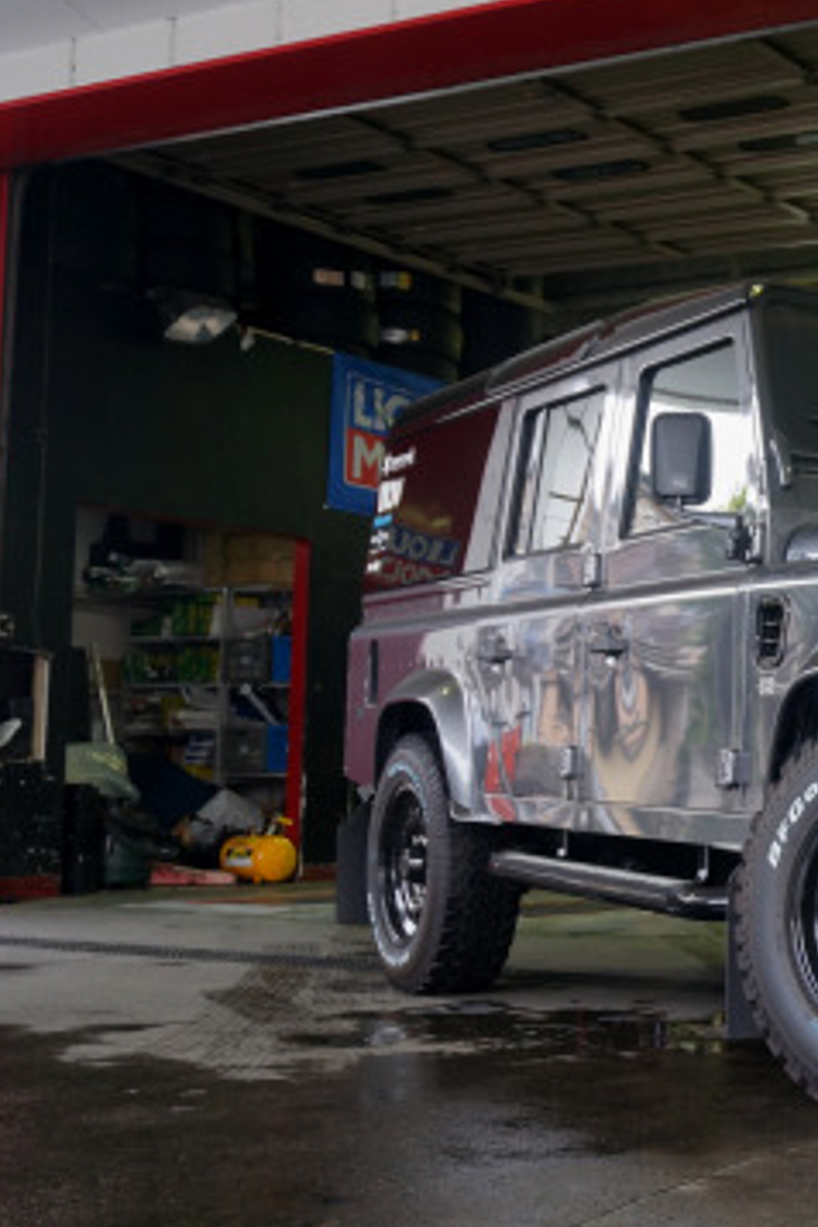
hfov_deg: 21.3
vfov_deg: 33.9
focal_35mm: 59
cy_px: 651
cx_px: 1000
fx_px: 2011
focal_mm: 24
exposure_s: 1/160
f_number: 4.5
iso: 500
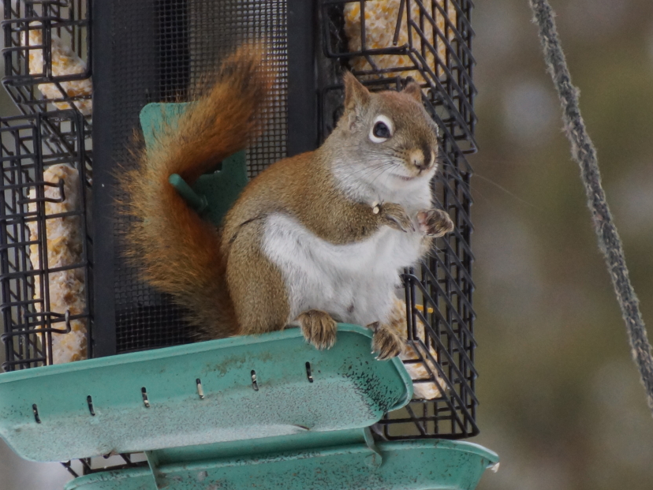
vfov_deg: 3.4
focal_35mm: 435
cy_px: 252
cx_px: 308
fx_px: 8206
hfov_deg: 4.6
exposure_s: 1/400
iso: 640
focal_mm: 250
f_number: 6.3
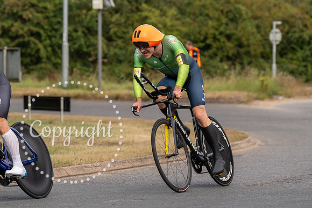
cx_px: 126
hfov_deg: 11.0
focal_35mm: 188
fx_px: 1626
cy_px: 74
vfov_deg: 7.3
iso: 160
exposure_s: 1/1000
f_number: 4
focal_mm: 134
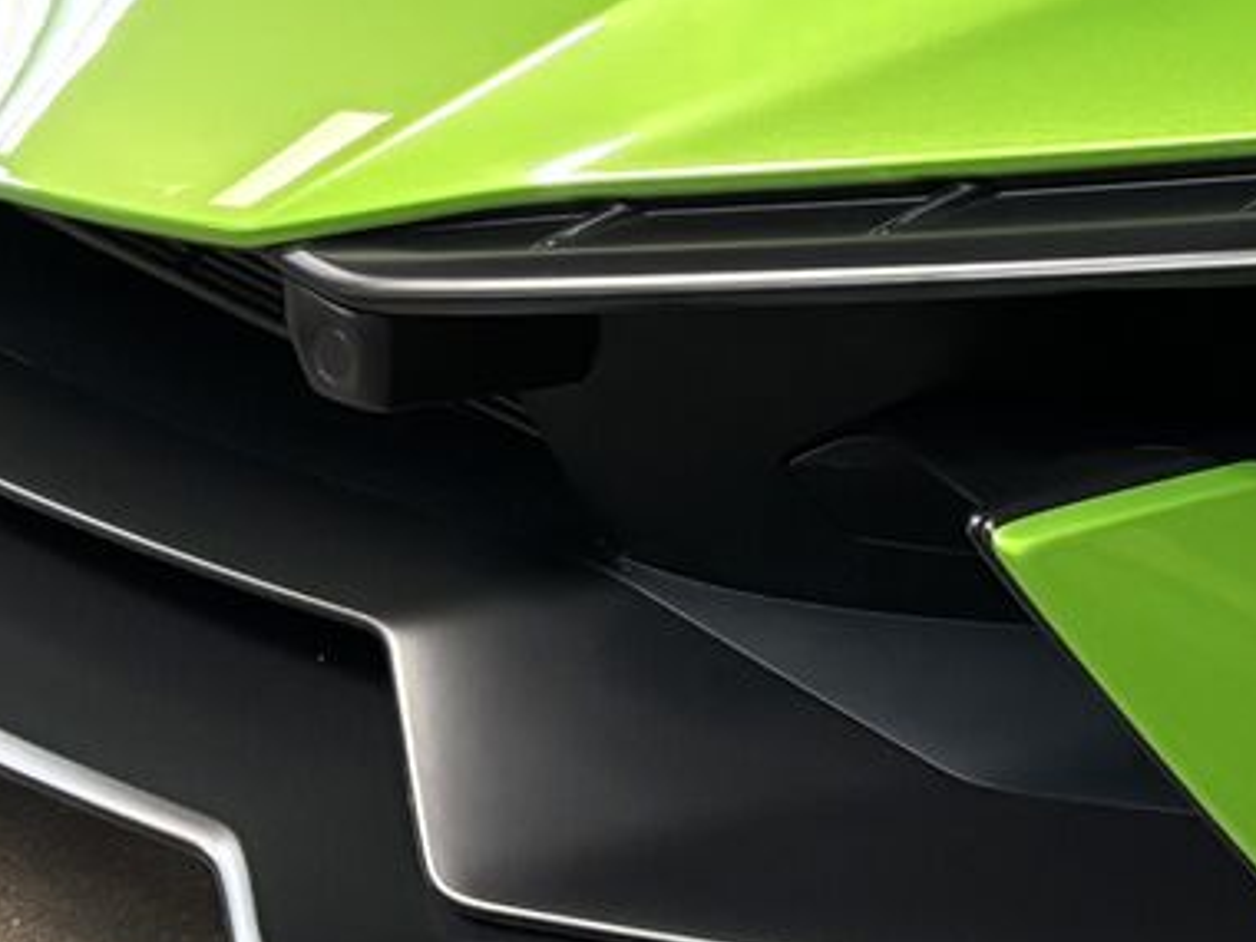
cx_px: 2046
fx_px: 4463
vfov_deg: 11.8
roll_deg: -1.0
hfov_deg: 14.6
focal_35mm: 123
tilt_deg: -17.4
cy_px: -228
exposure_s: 1/60
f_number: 1.6
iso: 500
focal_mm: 5.96
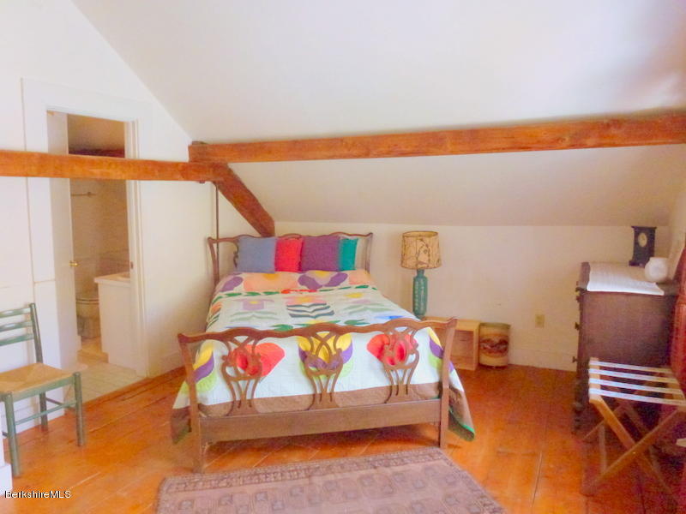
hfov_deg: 71.6
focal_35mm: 24
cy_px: 257
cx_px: 343
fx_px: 476
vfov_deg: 56.8
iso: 800
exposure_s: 1/50
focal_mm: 4.3
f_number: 3.3
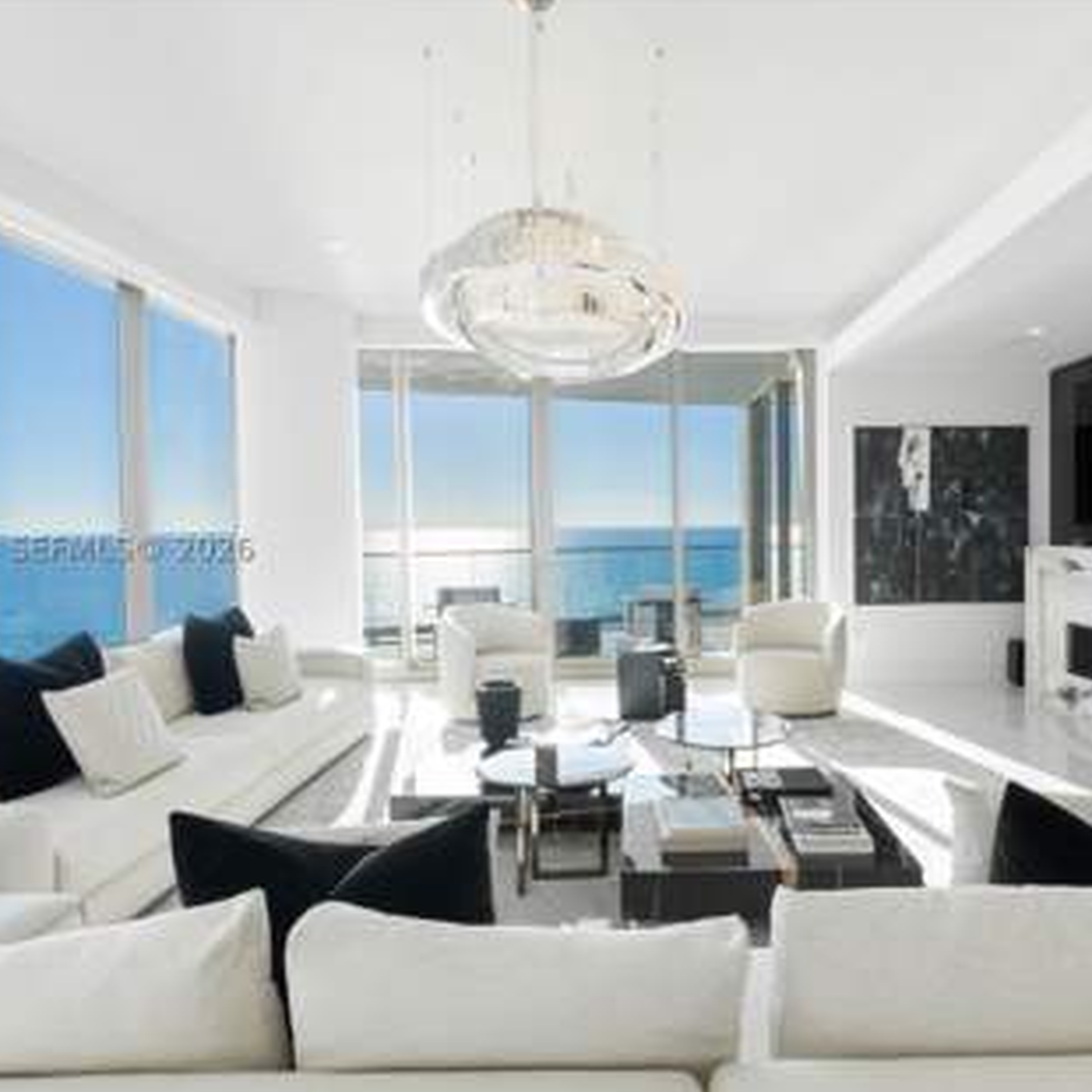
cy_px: 544
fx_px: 773
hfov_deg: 69.9
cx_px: 645
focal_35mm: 22
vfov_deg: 70.5
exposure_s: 1/40
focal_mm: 11
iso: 250
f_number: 10
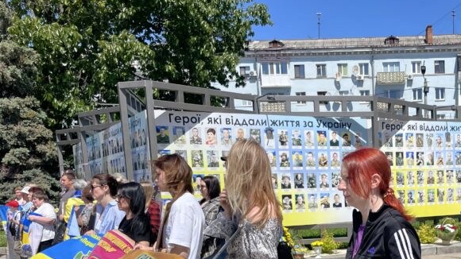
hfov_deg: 39.7
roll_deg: +2.3
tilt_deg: -7.4
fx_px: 611
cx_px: 368
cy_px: 276
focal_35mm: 50
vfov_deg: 22.7
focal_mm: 4.2
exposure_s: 1/5291
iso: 50
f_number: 1.6
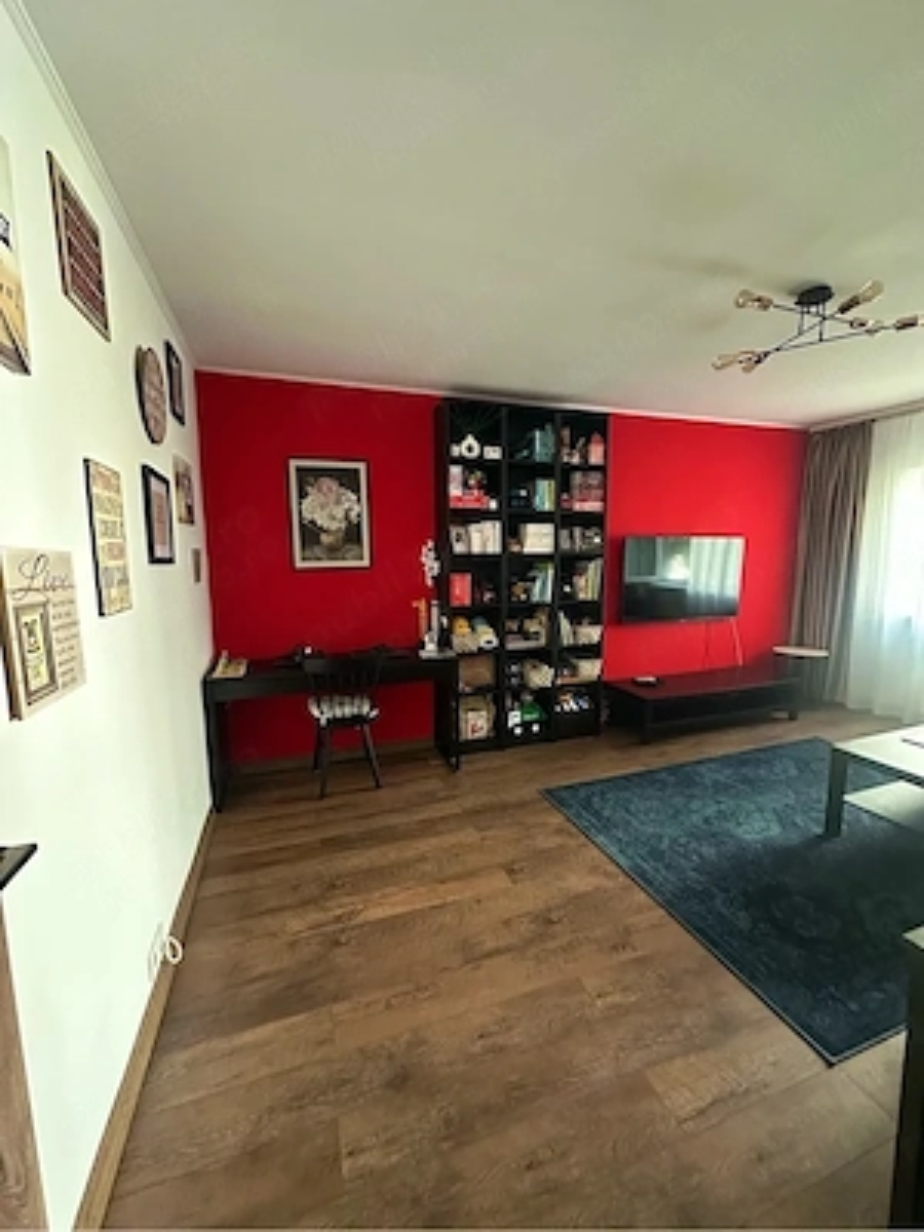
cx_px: 462
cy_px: 616
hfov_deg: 85.7
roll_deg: -0.3
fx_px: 498
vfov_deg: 102.1
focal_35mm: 14
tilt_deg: -6.4
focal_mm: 2.22
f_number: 2.2
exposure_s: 1/42
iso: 1250
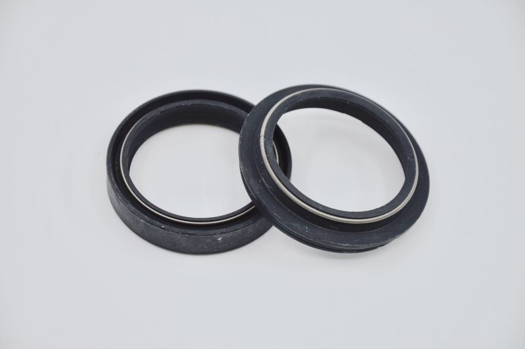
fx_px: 2295
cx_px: 262
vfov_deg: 8.7
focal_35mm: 158
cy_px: 174
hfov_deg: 13.1
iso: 100
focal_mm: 105
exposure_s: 1/160
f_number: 6.3
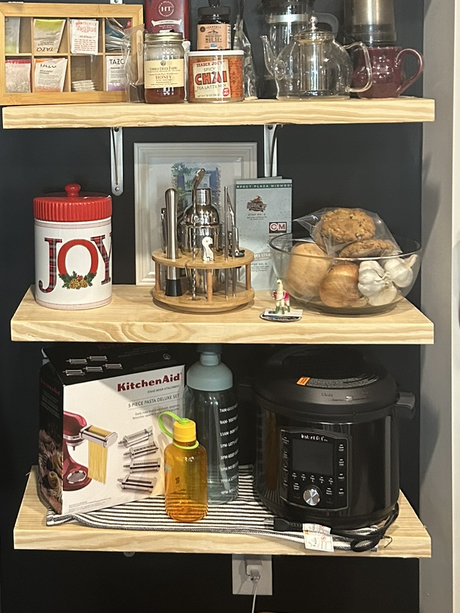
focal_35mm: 53
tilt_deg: -5.8
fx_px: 939
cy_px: 126
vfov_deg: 35.1
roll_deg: +1.2
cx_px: 85
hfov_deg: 26.9
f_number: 1.5
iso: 320
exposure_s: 1/60
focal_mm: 5.7
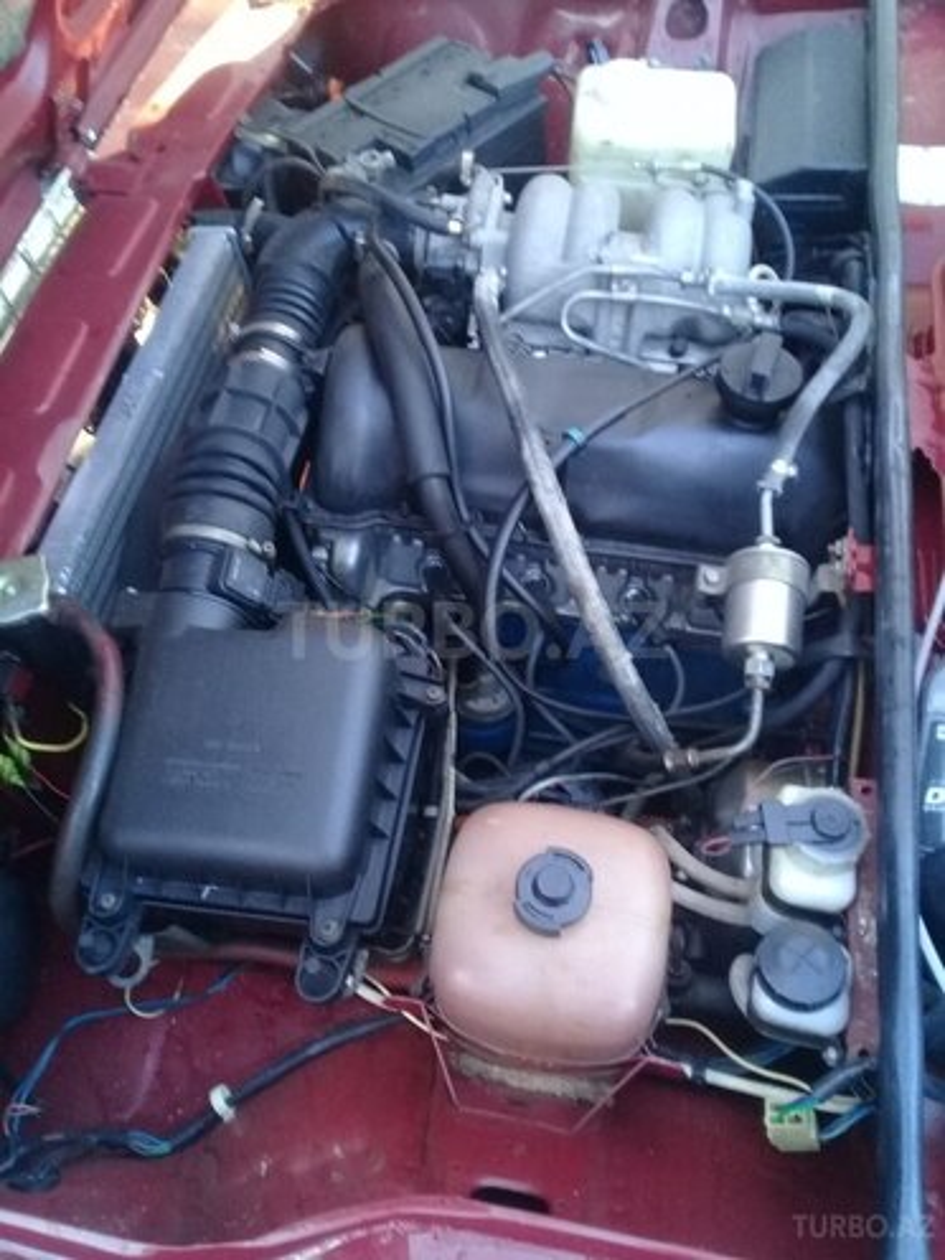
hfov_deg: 45.4
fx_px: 1128
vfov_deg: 58.4
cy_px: 630
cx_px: 472
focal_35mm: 31
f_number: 2.2
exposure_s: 1/33
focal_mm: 3.3
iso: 160
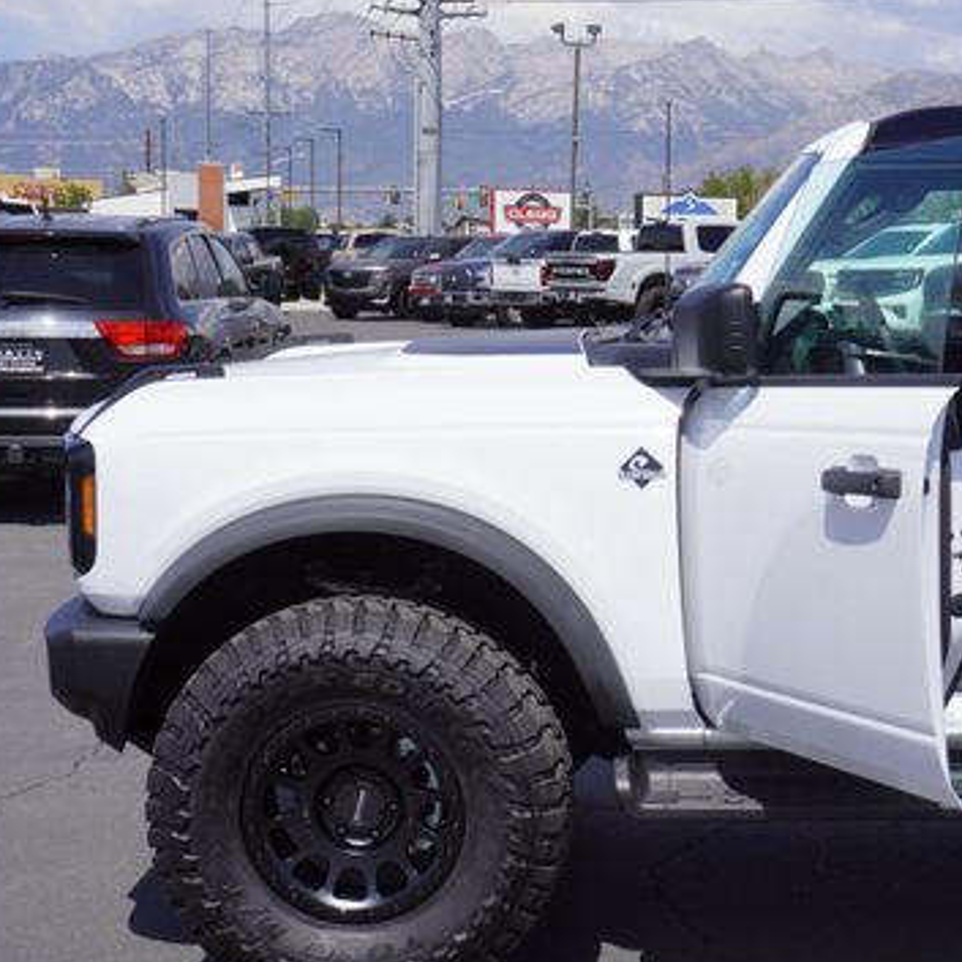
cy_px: 529
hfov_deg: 23.7
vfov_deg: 24.1
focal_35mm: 72
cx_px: 790
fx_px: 2257
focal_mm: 31
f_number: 11
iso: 100
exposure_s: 1/200
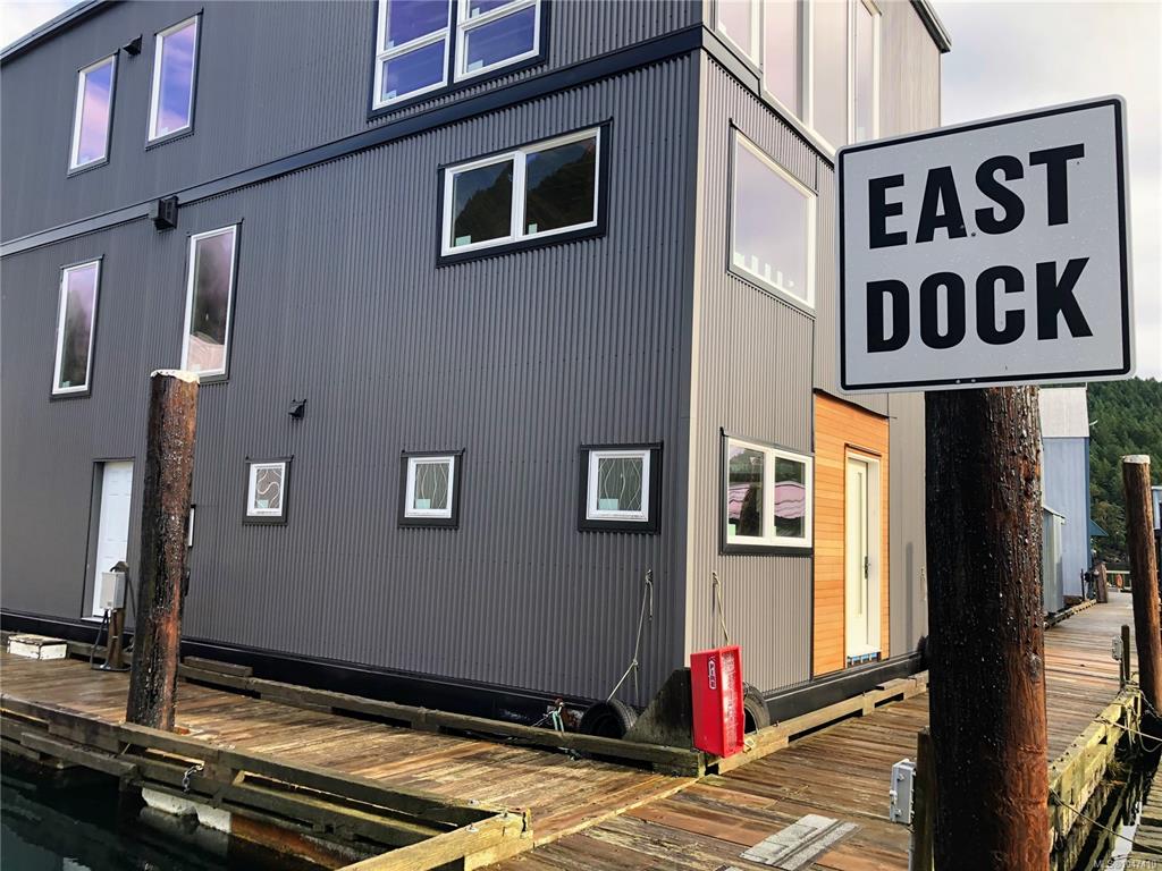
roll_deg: -2.2
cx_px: 581
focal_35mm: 28
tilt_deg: +5.2
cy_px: 436
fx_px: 940
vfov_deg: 49.7
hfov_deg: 63.4
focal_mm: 3.99
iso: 20
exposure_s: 1/355
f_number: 1.8
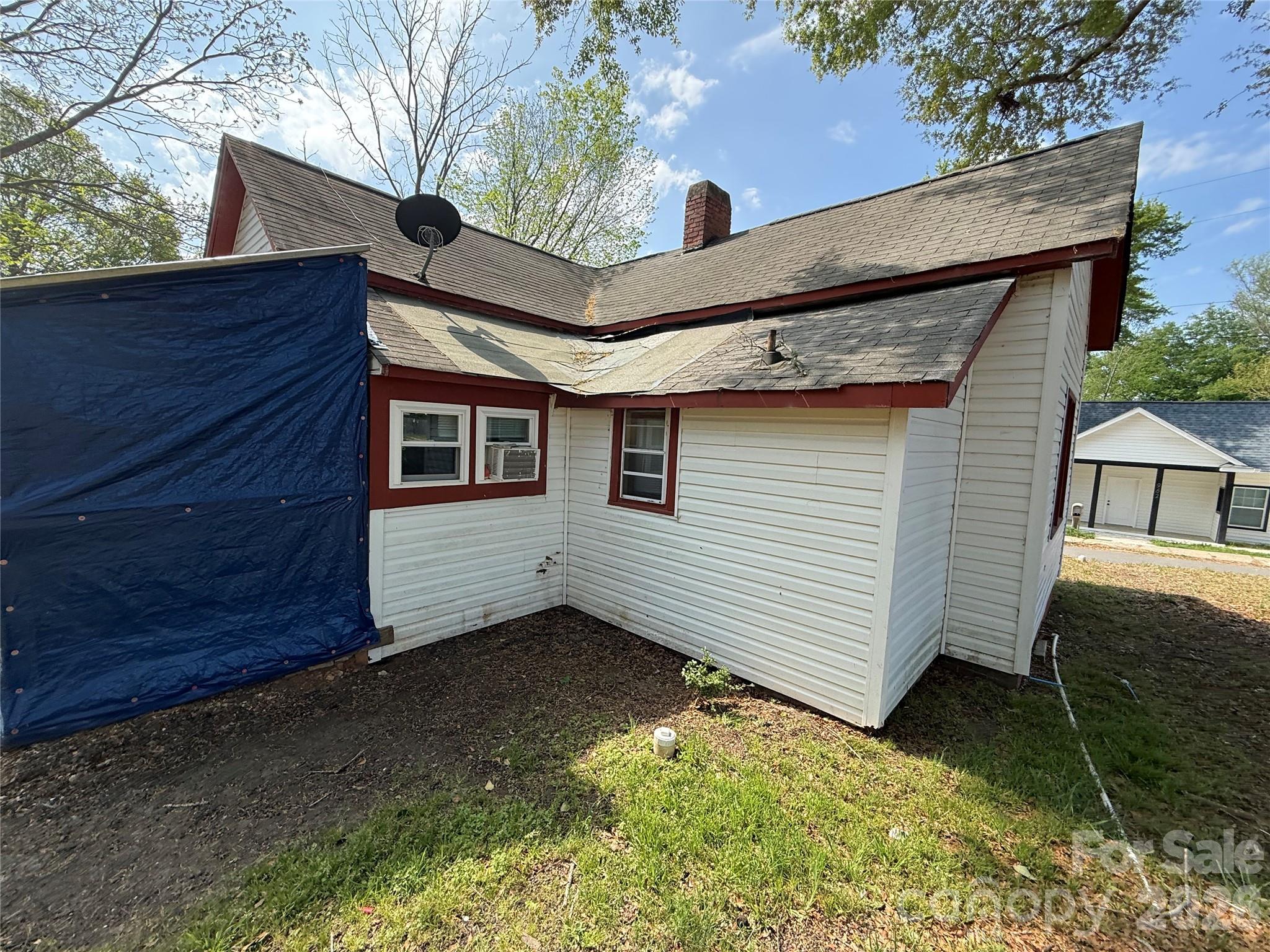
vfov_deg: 85.7
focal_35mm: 14
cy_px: 476
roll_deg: -1.2
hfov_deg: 102.1
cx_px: 635
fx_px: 514
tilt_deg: -1.5
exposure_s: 1/625
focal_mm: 2.22
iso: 50
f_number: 2.2
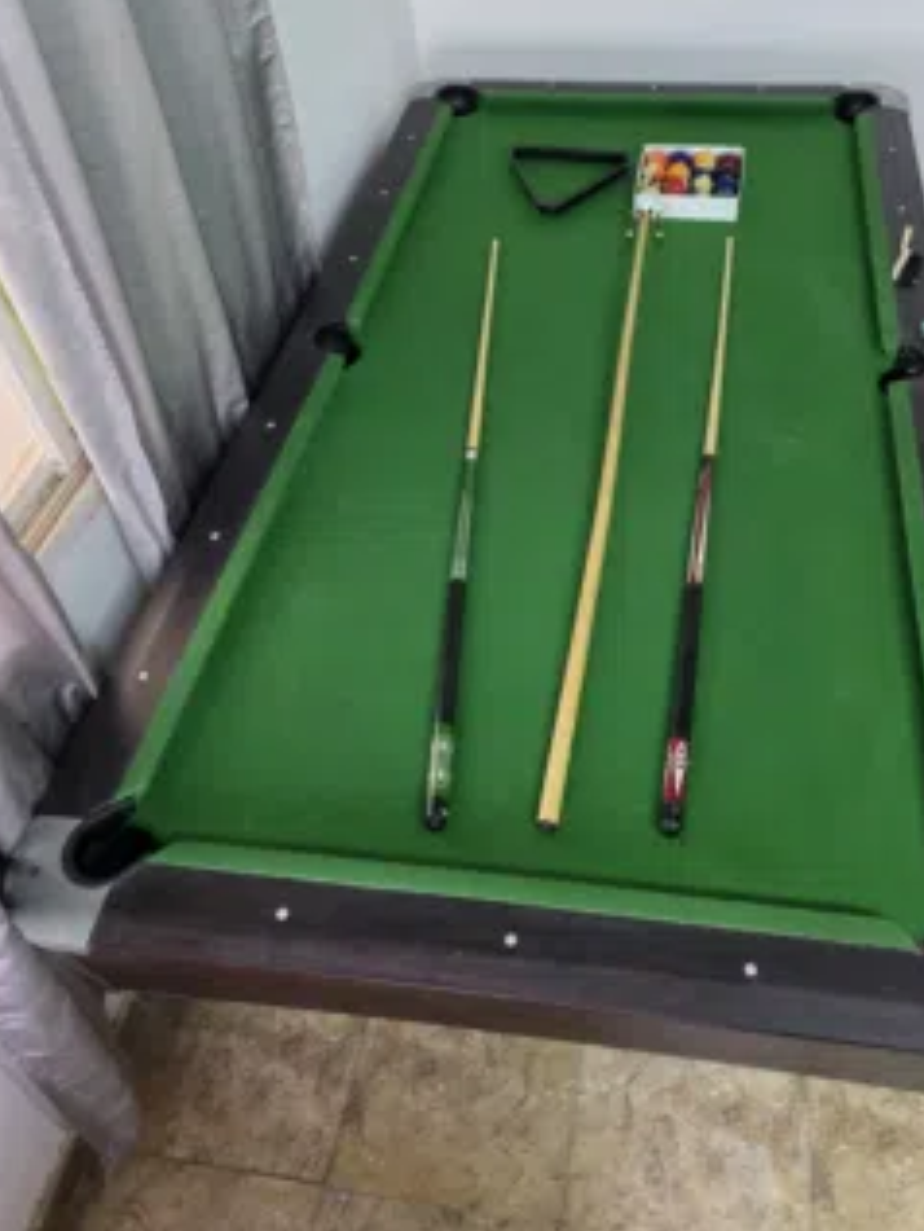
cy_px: 520
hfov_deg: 47.9
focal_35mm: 29
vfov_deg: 61.3
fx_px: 1031
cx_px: 563
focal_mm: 6.3
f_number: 1.7
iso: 640
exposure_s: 1/100
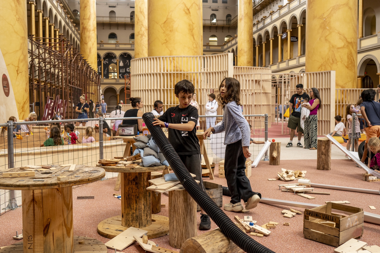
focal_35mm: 37
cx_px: 190
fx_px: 391
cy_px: 126
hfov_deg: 51.9
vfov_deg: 35.9
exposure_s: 1/160
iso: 500
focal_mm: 25
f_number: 3.5
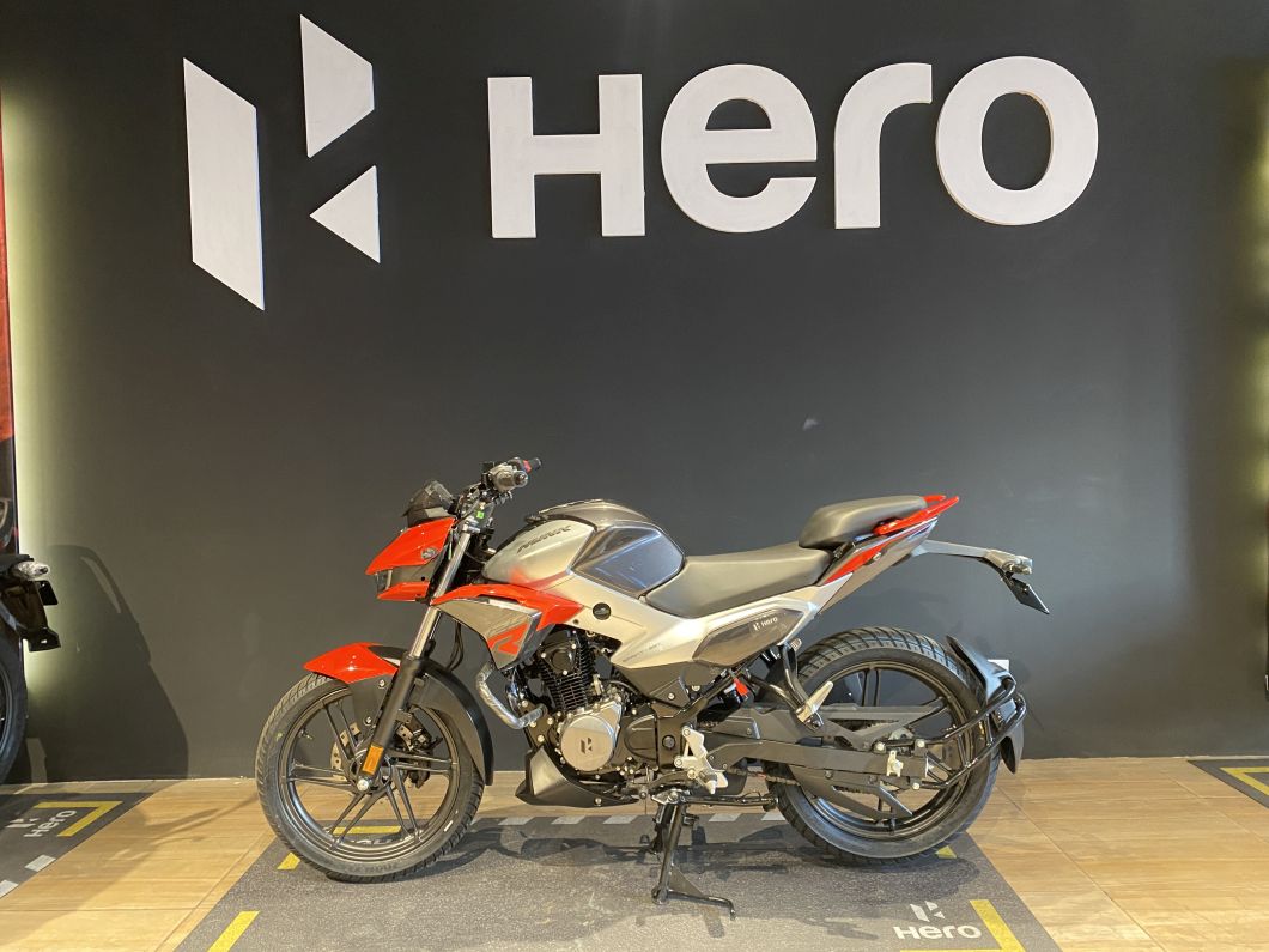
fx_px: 953
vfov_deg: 53.1
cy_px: 476
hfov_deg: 67.3
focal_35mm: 26
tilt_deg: -2.3
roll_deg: +1.5
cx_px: 634
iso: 400
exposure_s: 1/33
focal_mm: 4.25
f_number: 1.8
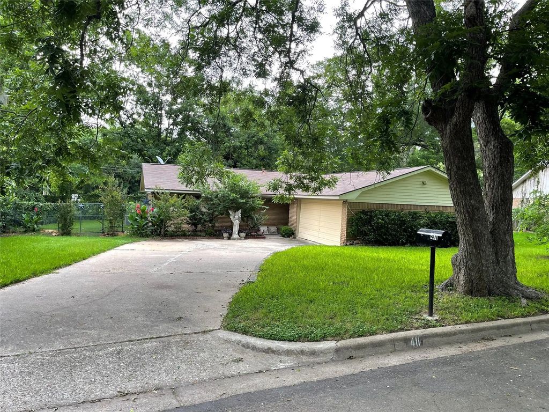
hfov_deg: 69.4
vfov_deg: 54.9
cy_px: 206
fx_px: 396
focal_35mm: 25
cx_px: 274
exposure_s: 1/121
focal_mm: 5.1
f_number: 1.6
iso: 80
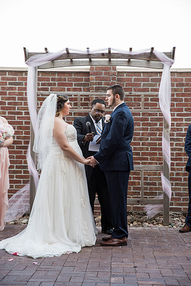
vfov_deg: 28.8
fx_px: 557
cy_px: 143
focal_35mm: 70
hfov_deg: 19.5
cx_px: 96
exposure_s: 1/200
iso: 250
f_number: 3.5
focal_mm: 70
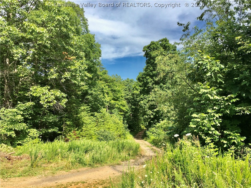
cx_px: 126
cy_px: 94
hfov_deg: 61.7
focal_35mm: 29
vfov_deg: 48.2
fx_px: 210
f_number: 2.2
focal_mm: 4.15
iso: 25
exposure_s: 1/1603
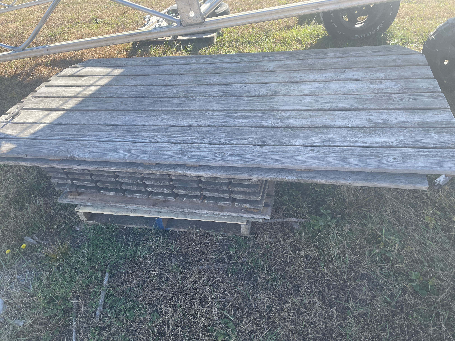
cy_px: 170
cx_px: 228
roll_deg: +10.5
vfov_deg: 53.1
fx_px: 342
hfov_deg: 67.3
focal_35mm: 26
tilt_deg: -38.2
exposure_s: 1/686
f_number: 1.6
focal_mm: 4.2
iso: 32
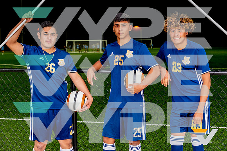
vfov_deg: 21.9
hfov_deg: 32.4
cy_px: 70
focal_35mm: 62
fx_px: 390
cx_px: 117
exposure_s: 1/125
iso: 160
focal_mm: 58
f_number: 5
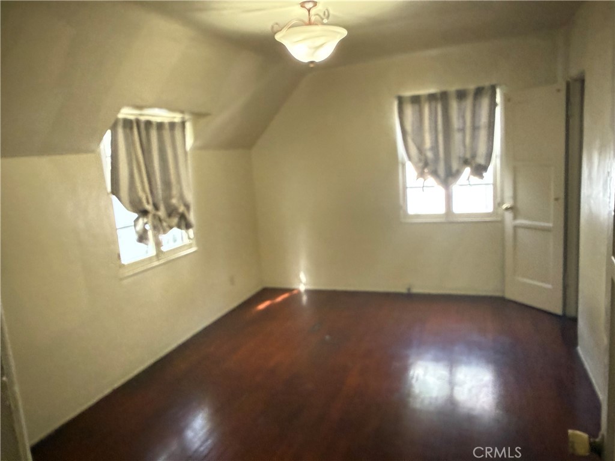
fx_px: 426
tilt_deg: -7.5
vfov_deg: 56.8
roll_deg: +3.9
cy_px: 230
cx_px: 308
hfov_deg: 71.6
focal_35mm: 24
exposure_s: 1/120
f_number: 2.2
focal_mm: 2.22
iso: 800
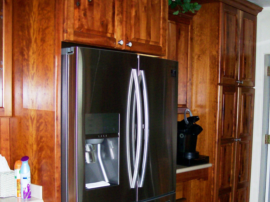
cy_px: 140
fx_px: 398
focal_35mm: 51
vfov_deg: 28.3
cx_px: 143
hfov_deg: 37.5
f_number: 2.7
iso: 140
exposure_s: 1/64
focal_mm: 6
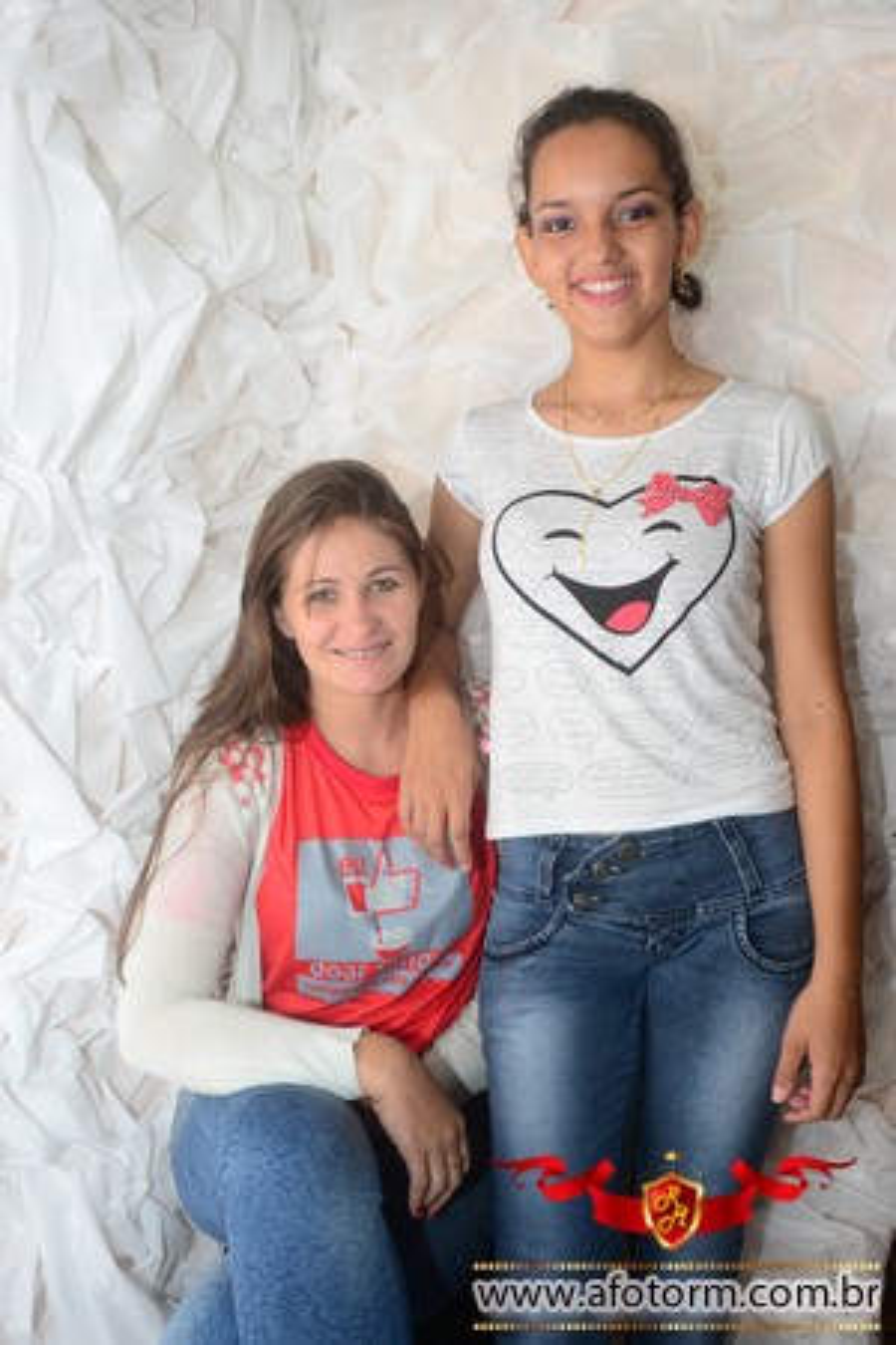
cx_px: 448
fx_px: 1232
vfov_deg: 57.2
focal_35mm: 33
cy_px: 672
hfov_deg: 40.0
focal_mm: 22
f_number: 5
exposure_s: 1/60
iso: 800
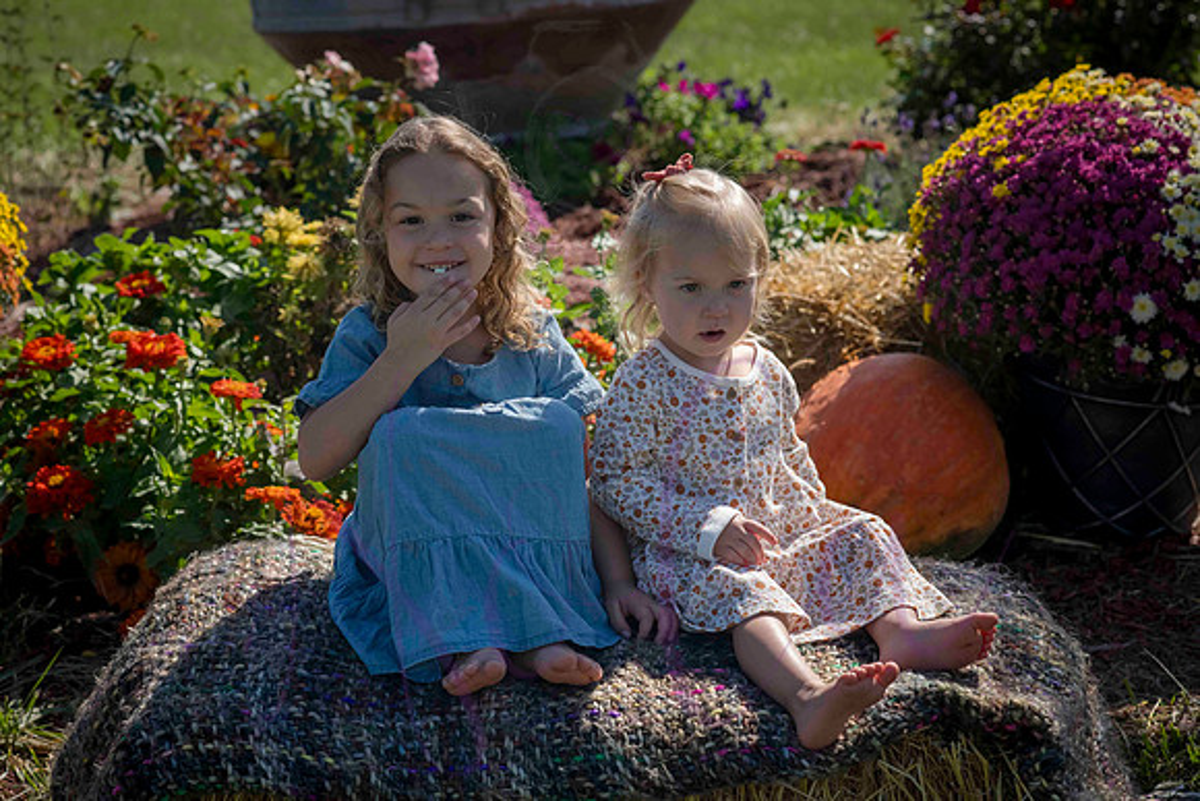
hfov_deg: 23.9
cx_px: 600
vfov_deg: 16.1
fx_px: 2834
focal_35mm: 85
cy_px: 400
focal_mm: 85
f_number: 6.3
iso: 400
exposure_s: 1/1250
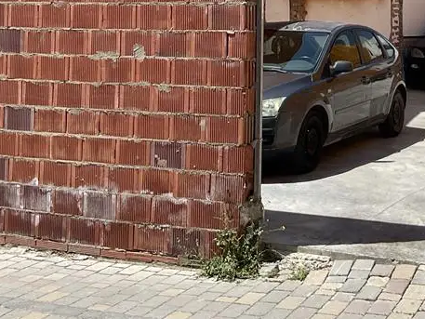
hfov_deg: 29.0
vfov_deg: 21.4
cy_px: -33
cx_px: 353
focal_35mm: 65
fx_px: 798
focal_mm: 3
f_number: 1.8
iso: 16
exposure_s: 1/2320
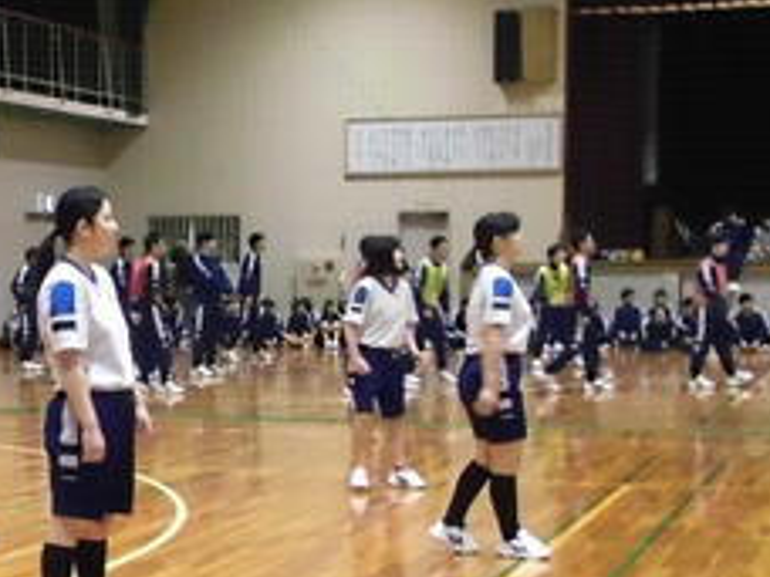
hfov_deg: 21.1
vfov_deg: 16.5
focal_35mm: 89
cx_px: -47
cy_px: 423
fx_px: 1980
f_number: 3.4
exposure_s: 1/40
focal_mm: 5.3
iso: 400
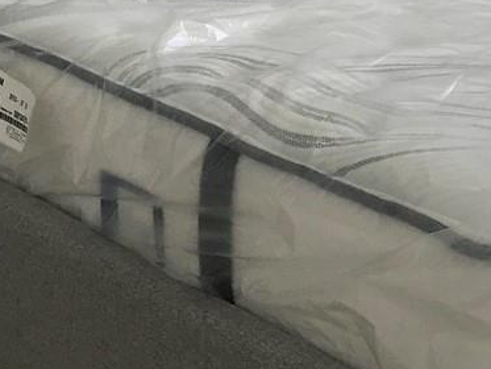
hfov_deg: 16.3
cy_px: 36
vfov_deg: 12.3
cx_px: 366
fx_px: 1703
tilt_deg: -14.2
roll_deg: -3.1
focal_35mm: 120
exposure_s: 1/319
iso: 20
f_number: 1.8
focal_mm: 3.99
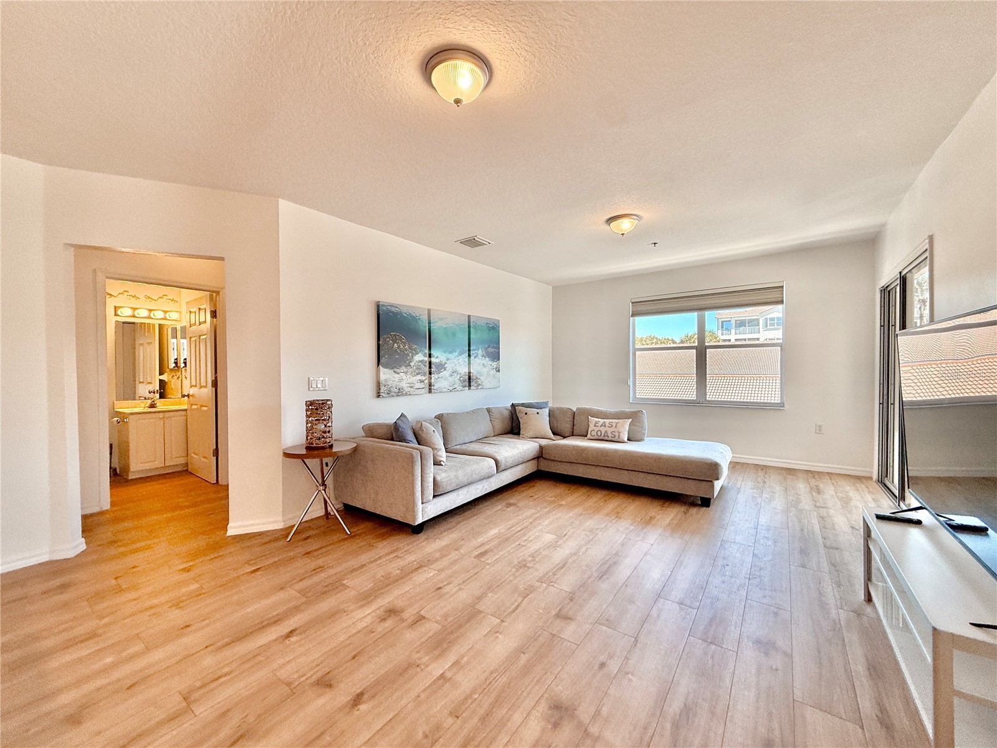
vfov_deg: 85.7
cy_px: 374
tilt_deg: -1.3
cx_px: 498
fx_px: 403
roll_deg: -0.4
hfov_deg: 102.1
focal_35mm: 14
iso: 50
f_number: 2.2
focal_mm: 2.22
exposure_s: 1/140
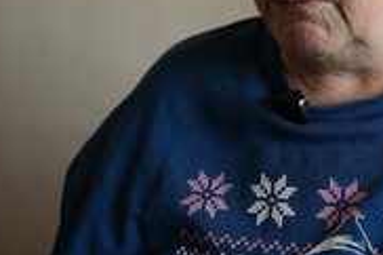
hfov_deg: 26.0
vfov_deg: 17.2
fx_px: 818
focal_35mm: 77
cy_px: -16
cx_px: 288
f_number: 2.8
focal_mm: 35
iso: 400
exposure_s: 1/125
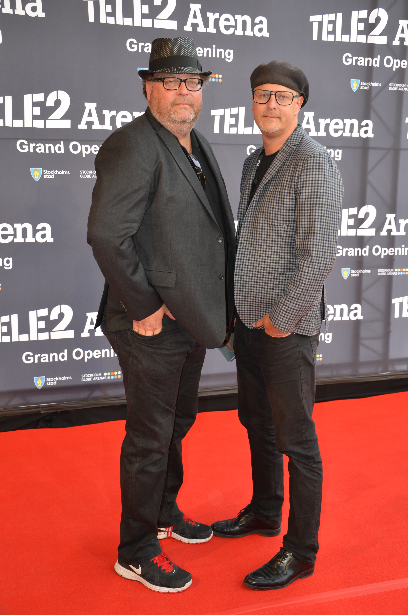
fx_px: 666
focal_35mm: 39
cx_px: 204
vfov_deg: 49.6
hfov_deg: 34.1
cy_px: 308
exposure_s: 1/100
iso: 200
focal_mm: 26
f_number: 5
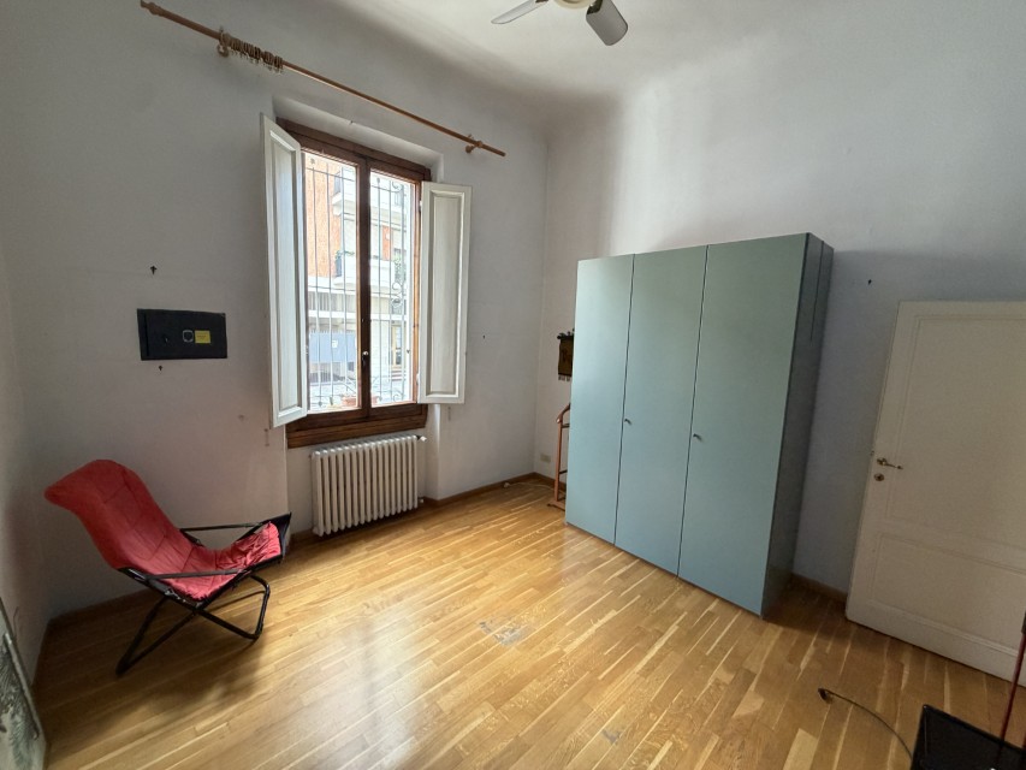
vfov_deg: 85.7
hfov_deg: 102.1
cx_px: 513
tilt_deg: -8.0
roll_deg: -2.5
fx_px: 415
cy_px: 385
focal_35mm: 14
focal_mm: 2.22
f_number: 2.2
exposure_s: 1/63
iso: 320
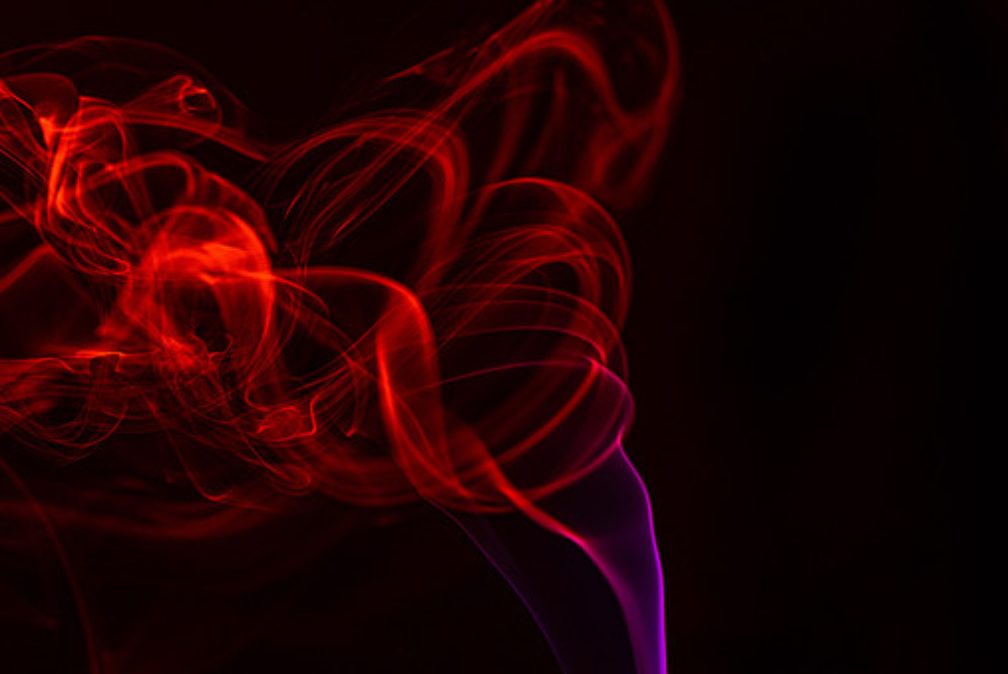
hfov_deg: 25.3
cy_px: 375
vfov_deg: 17.1
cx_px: 491
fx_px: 2242
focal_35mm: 80
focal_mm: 70
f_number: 8
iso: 100
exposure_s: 1/200
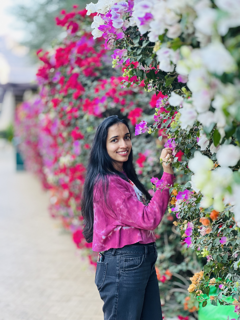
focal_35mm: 77
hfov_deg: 19.1
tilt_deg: -0.6
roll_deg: -0.8
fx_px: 712
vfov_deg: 25.3
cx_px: 120
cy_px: 160
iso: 125
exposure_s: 1/121
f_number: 2.8
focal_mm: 9
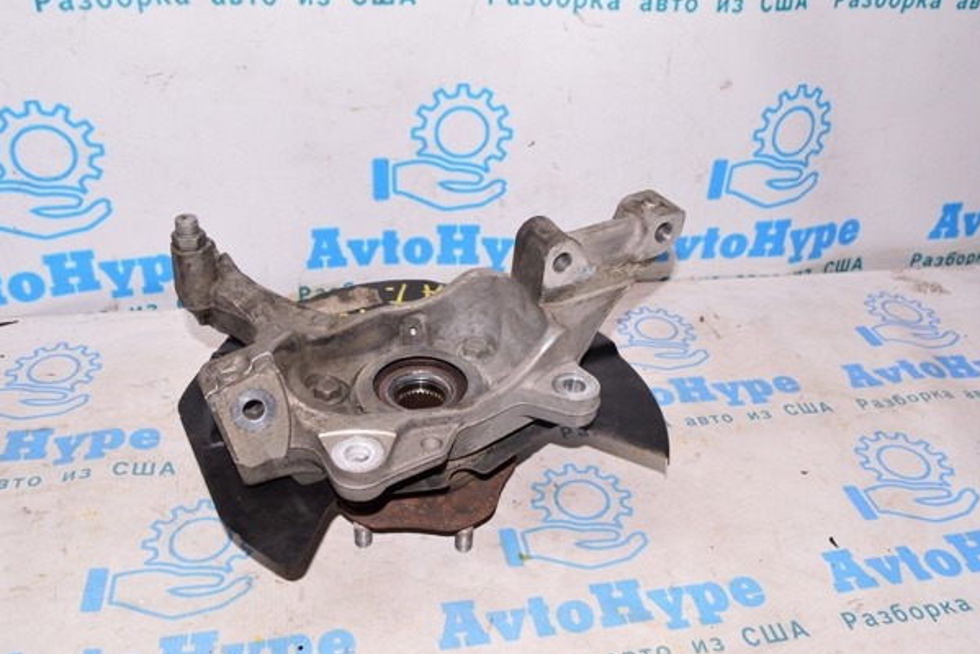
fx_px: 871
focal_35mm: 32
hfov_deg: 58.7
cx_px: 497
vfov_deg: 41.2
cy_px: 318
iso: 1600
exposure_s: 1/200
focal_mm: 20
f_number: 8
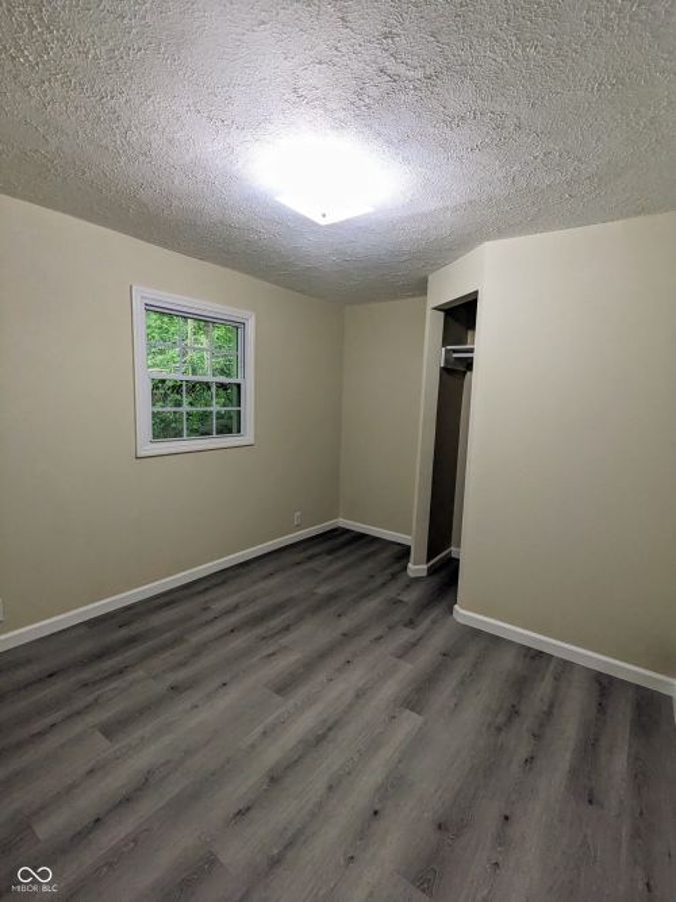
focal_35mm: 16
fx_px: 417
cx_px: 338
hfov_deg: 78.1
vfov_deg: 94.5
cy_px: 451
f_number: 2.2
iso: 84
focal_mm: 2.35
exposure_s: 1/40
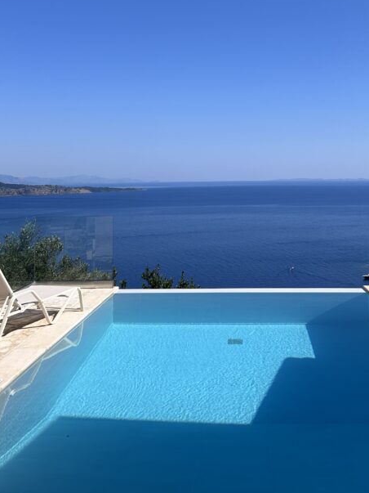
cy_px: 119
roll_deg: +1.7
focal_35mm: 40
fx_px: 569
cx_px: 230
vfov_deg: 45.1
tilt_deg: +2.0
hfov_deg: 35.8
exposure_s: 1/5587
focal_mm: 5.7
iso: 50
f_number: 1.5
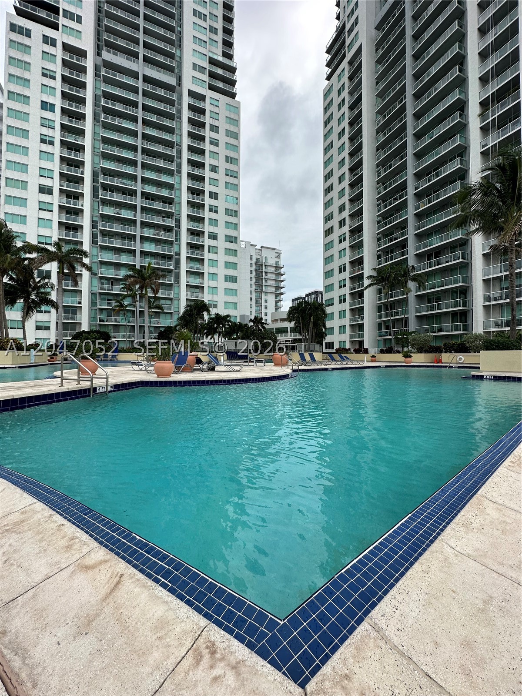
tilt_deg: +2.0
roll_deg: -0.4
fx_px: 281
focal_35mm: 14
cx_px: 261
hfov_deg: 85.7
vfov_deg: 102.1
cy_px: 348
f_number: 2.2
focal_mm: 2.22
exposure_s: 1/1319
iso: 40
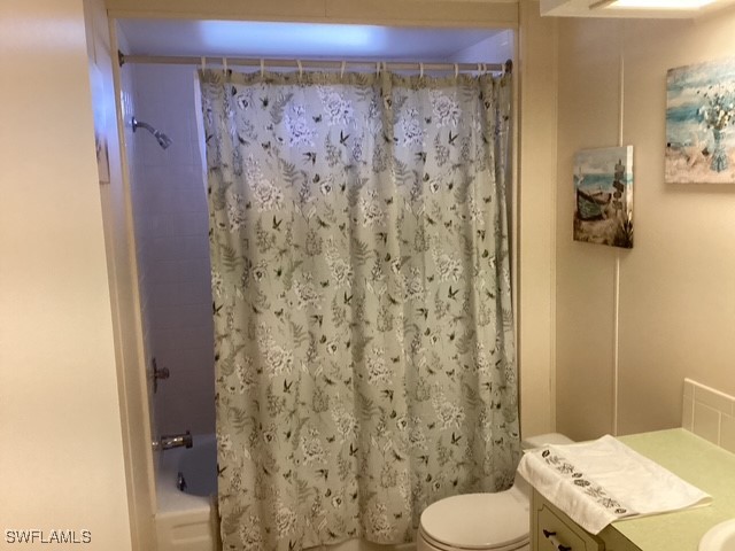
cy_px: 276
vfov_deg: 45.4
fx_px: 658
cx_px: 368
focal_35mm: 31
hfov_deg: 58.4
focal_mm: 3.3
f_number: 2.4
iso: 250
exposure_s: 1/50
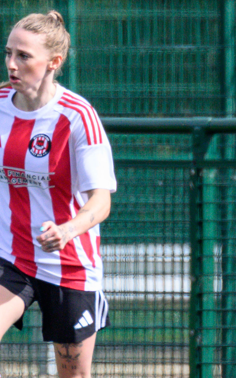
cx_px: 121
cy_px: 163
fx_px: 26176
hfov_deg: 0.5
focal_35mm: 2543
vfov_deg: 0.8
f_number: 5.6
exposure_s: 1/2500
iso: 800
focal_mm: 400
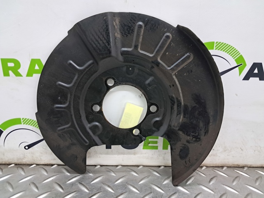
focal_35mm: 27
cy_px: 99
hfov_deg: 65.4
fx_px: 206
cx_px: 132
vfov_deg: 51.3
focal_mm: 4
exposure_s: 1/50
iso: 200
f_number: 1.8
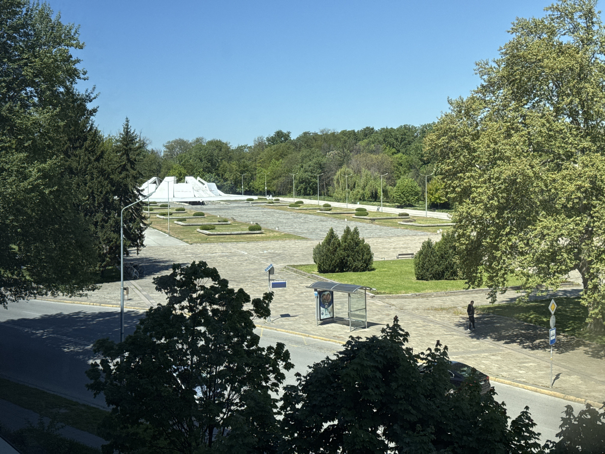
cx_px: 302
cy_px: 227
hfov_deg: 39.7
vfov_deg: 30.3
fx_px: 839
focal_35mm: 48
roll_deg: +1.2
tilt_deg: -2.7
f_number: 1.78
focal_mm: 6.76
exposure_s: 1/3425
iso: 64
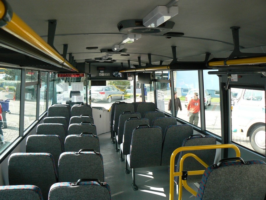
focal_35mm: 36
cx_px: 133
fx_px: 277
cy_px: 100
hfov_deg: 51.4
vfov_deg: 39.7
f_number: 2.8
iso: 200
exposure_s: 1/500
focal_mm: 6
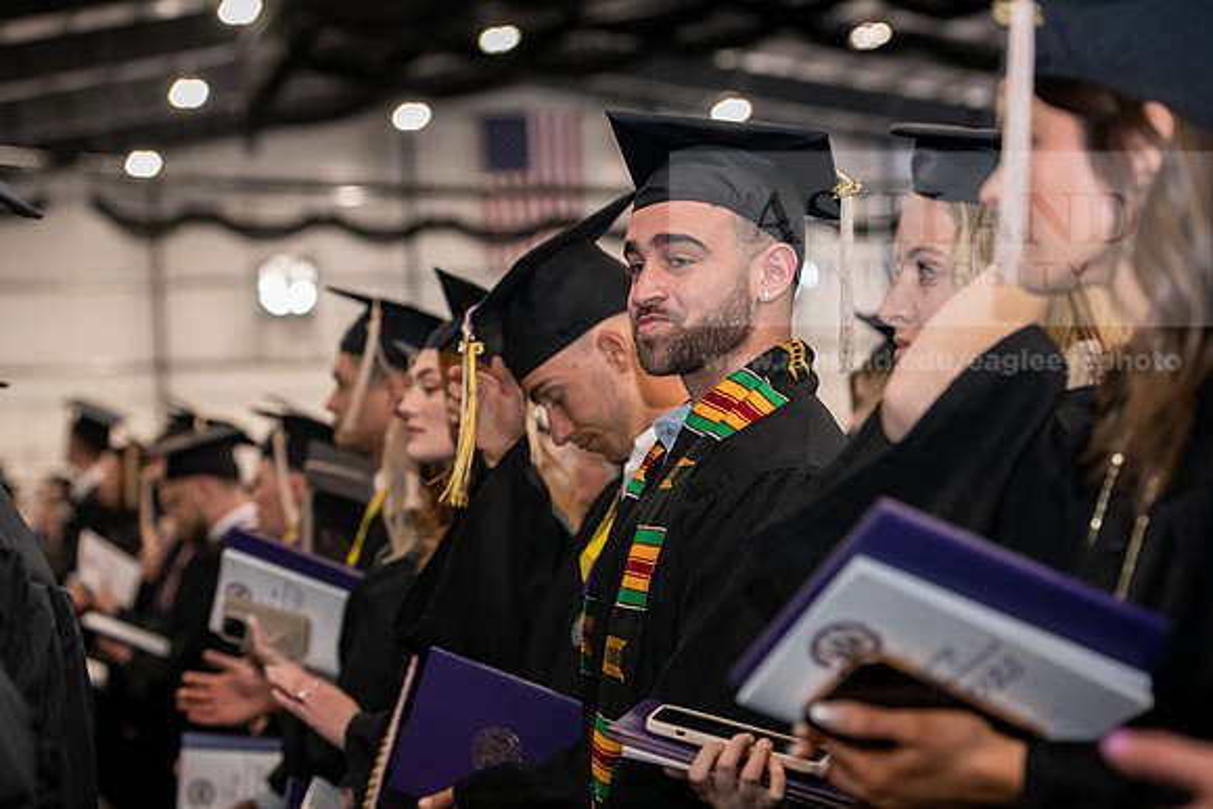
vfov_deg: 15.2
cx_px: 606
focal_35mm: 90
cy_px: 404
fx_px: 3033
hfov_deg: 22.6
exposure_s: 1/200
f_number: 4
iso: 2500
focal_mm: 90
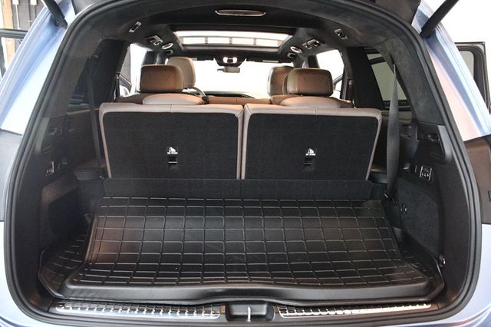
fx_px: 409
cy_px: 164
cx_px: 246
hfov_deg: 62.0
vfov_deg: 43.6
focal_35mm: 30
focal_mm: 20
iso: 5600
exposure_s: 1/60
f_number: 3.5
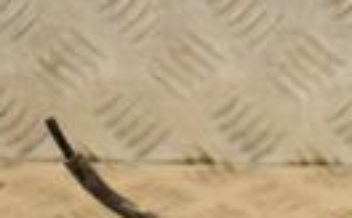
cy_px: 417
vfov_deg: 4.4
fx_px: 2796
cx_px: 619
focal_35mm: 292
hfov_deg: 7.0
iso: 800
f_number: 4.8
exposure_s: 1/125
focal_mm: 42
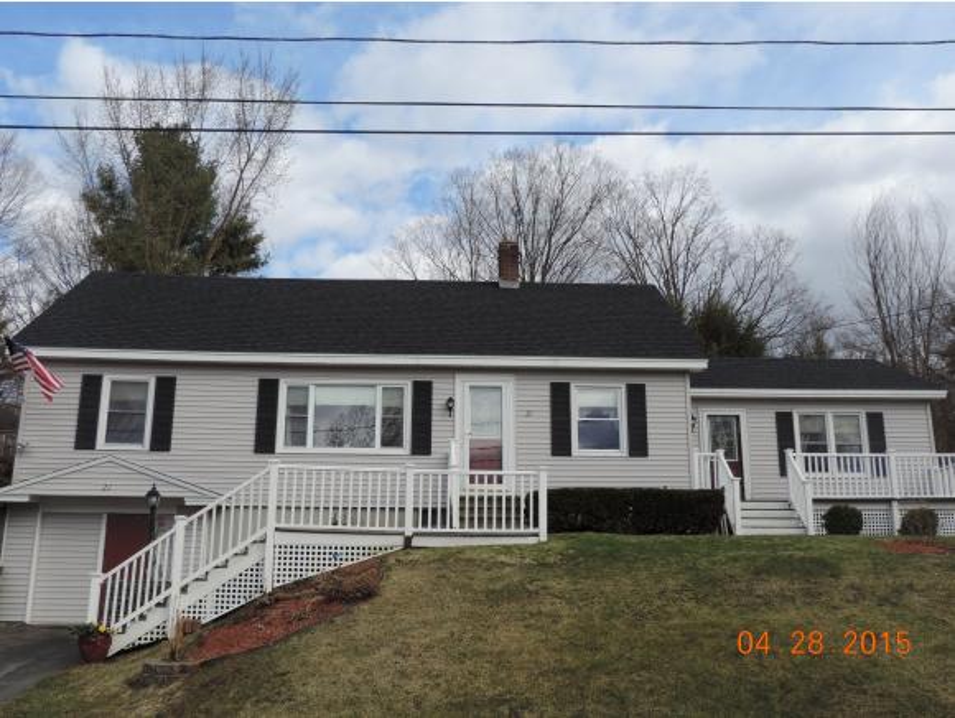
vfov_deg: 40.8
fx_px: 966
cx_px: 478
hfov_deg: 52.6
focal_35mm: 35
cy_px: 359
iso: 80
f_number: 3.3
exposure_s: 1/640
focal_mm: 6.2
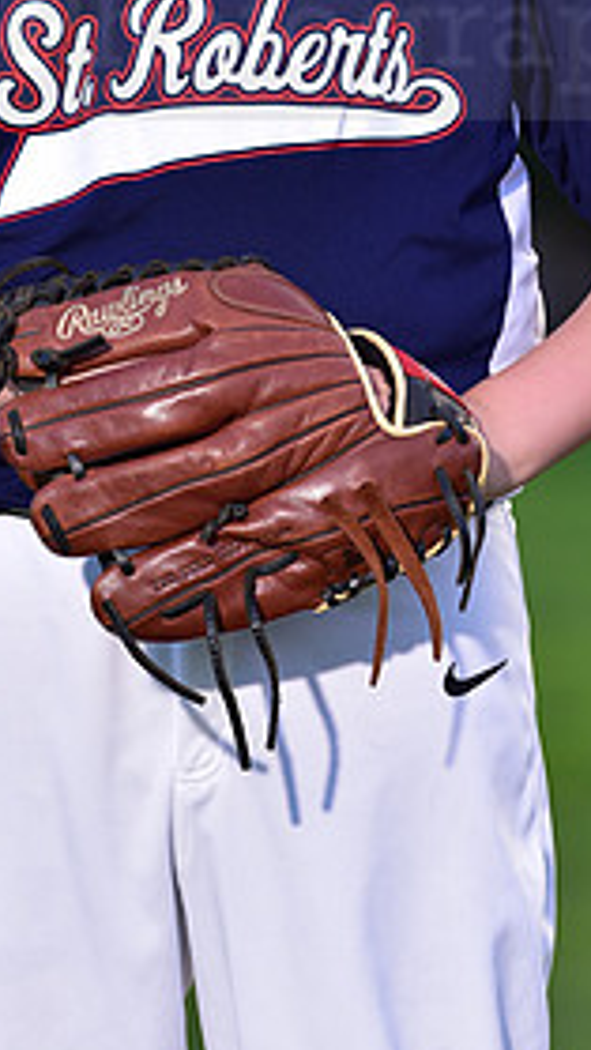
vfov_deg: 5.8
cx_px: 284
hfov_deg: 3.3
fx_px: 10305
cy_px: 0
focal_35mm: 370
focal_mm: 170
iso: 200
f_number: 4.5
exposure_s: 1/250
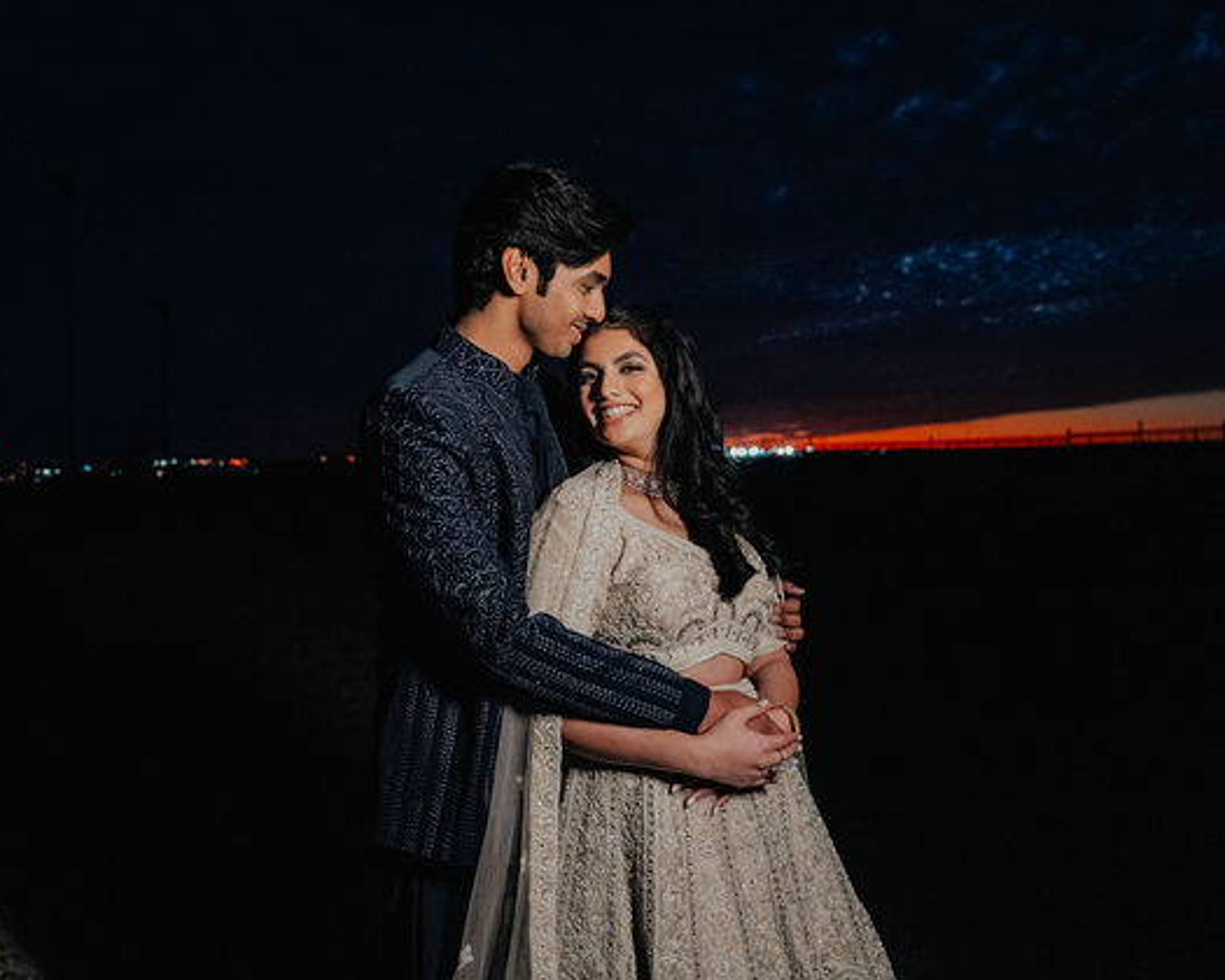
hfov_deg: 57.0
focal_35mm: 31
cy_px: 450
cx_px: 525
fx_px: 1124
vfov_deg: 47.1
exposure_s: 1/200
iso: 2000
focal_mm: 24
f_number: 2.8
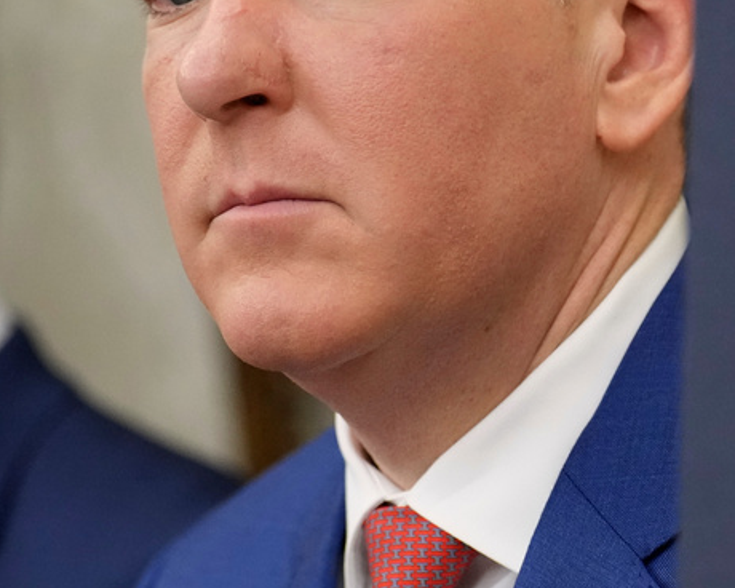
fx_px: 8636
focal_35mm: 397
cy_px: 235
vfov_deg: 3.9
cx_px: 727
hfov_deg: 4.9
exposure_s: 1/250
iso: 3200
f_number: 2.8
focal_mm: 127
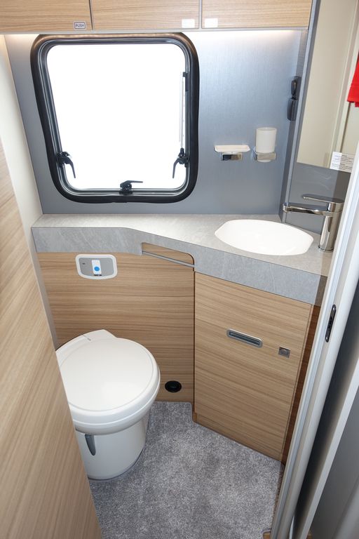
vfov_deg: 73.7
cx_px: 180
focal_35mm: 24
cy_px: 270
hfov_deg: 53.1
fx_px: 359
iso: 125
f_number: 2.8
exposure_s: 1/30
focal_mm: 8.8
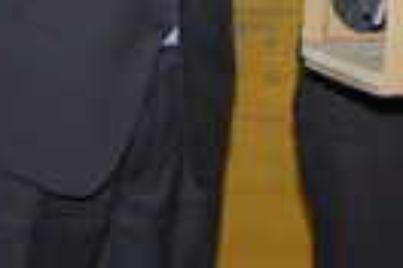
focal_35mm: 182
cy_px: -195
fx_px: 2037
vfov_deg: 7.4
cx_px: 342
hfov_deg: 11.2
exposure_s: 1/60
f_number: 4.8
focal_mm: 40
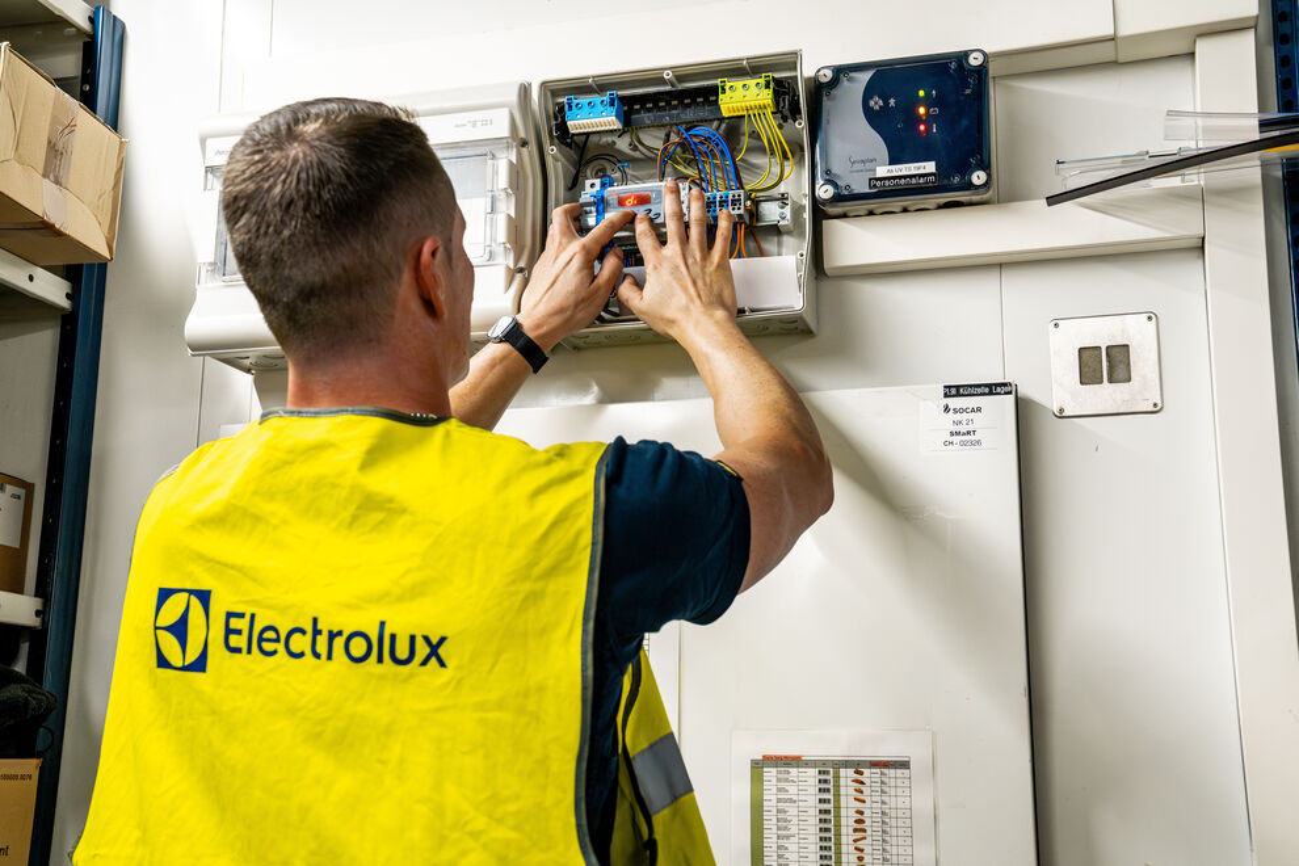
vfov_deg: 30.5
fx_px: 1588
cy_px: 433
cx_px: 650
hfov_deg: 44.5
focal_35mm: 44
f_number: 5.6
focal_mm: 44
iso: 3200
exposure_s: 1/125
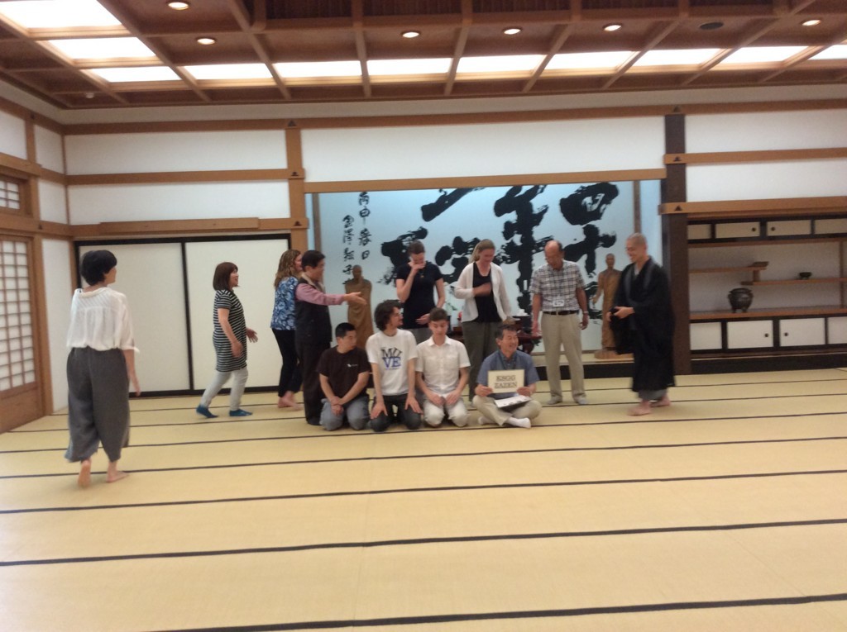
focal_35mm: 32
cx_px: 424
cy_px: 316
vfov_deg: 44.1
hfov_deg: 56.9
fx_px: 782
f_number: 2.4
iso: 125
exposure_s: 1/24
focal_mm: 3.3
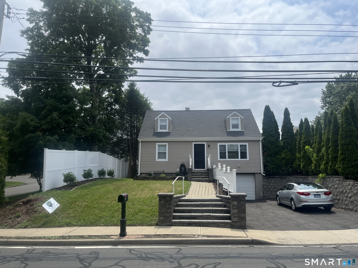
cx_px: 179
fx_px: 269
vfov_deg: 53.1
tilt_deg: +10.4
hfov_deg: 67.3
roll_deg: -0.1
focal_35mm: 26
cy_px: 134
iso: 50
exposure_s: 1/6494
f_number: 1.6
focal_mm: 5.1
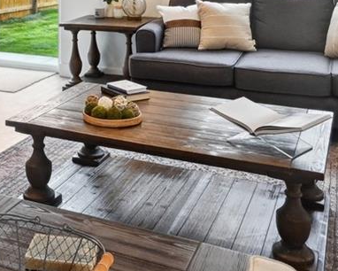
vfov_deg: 24.5
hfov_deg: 32.7
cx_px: 47
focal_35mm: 55
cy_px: -72
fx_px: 550
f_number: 11
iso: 400
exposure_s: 1/30
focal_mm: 14
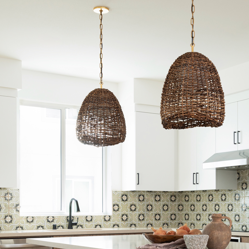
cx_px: 168
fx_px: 545
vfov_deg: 25.1
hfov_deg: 25.6
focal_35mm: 67
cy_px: 217
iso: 400
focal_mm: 35
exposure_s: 1/40
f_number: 10
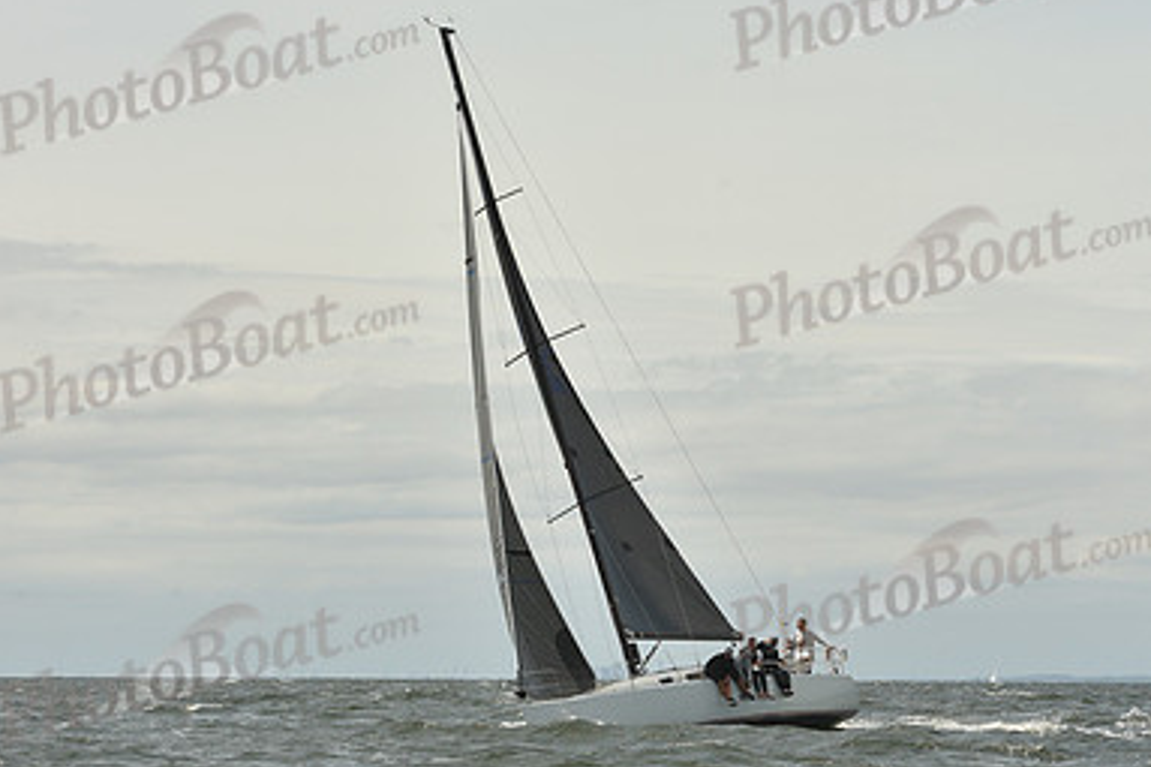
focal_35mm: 144
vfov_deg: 9.5
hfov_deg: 14.3
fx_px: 4602
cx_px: 576
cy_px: 469
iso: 250
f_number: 10
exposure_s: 1/800
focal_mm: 95
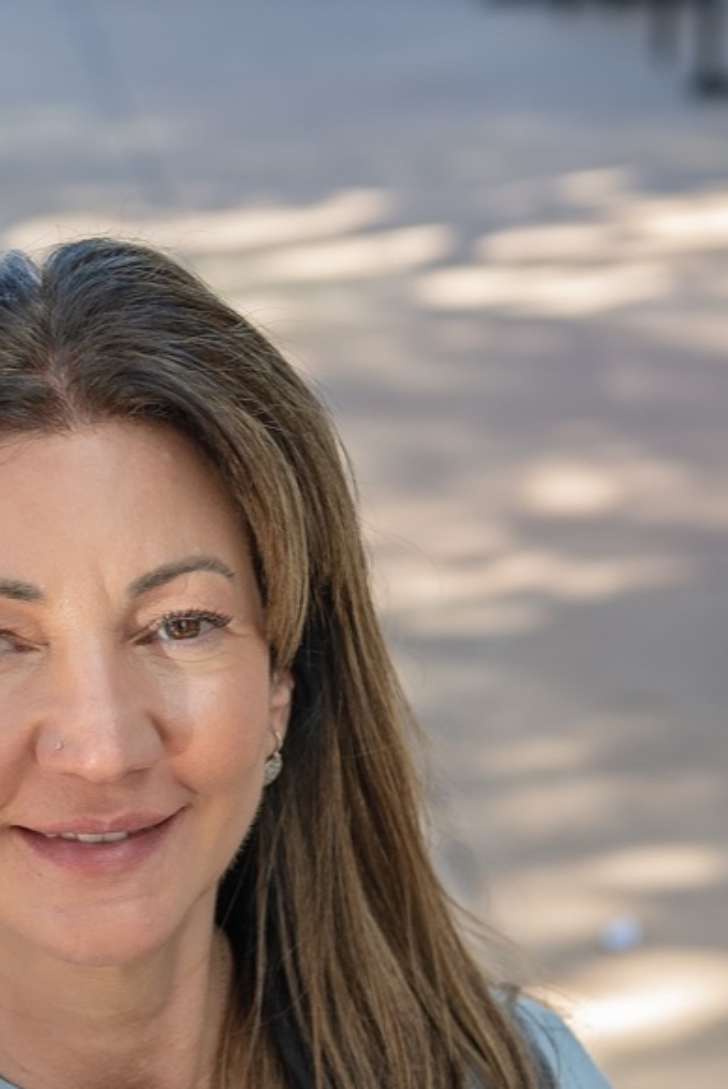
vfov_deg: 16.3
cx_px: 161
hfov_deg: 11.0
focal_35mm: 125
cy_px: 797
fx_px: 3785
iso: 500
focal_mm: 52
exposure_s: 1/640
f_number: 3.5
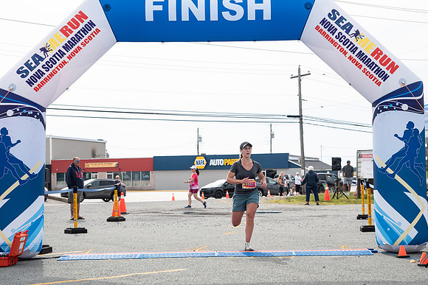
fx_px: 744
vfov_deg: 21.7
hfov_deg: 32.1
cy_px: 160
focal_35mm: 63
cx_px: 238
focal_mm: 52
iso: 800
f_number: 4
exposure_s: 1/3200
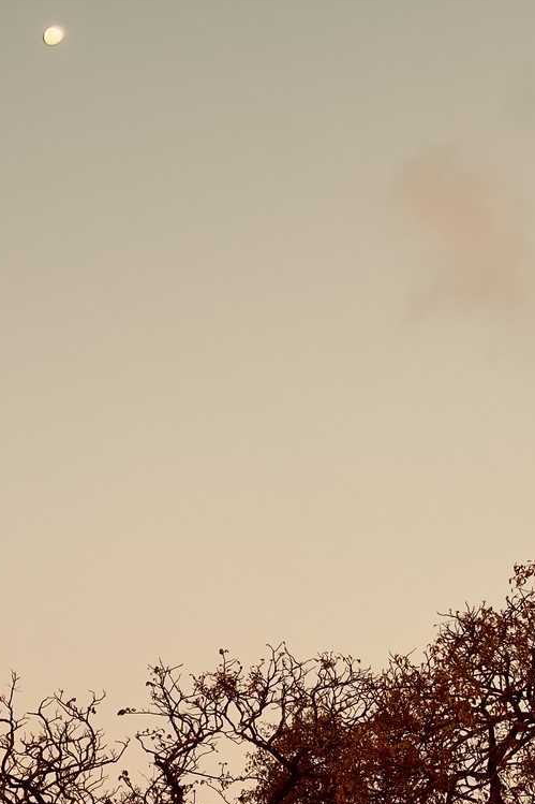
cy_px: 482
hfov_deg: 17.0
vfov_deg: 25.3
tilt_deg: +29.2
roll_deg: +0.8
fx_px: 1784
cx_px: 302
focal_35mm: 80
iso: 160
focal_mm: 6.76
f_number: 1.78
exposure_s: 1/60
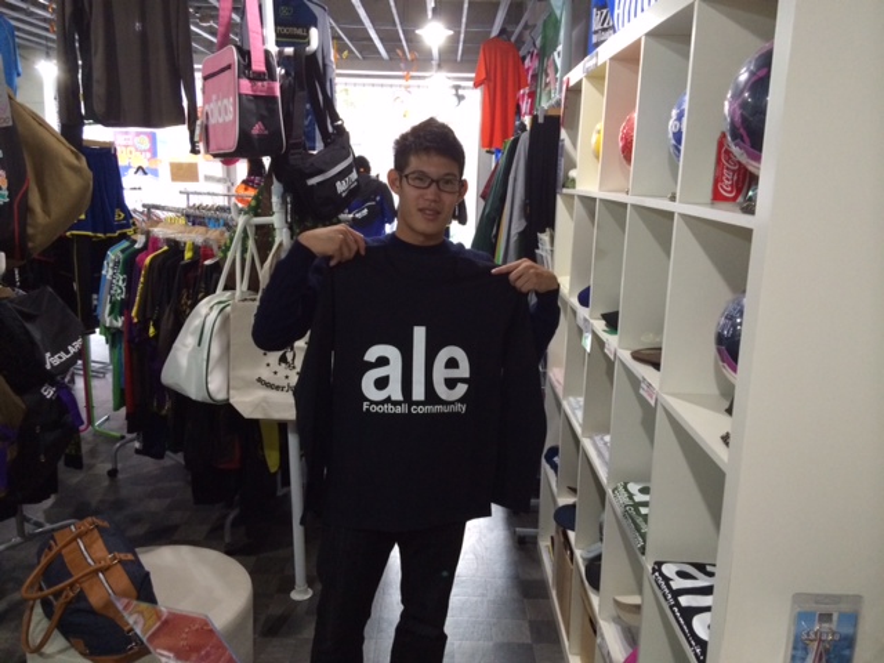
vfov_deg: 46.8
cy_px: 332
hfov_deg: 60.0
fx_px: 766
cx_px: 442
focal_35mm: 30
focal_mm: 4.12
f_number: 2.2
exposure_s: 1/33
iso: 320
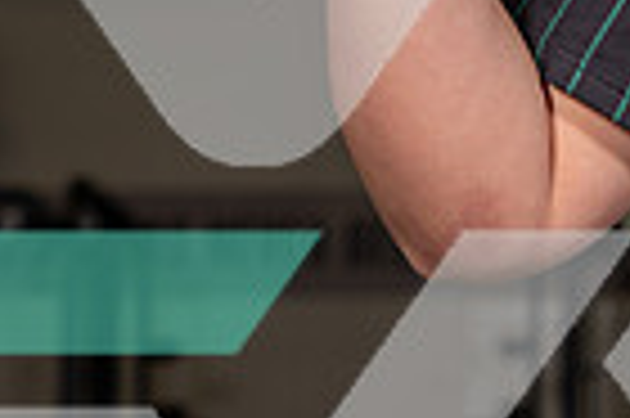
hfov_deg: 7.1
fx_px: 4999
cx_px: 1012
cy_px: -74
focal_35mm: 286
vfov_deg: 4.8
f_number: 5.6
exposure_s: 1/200
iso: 200
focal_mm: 69
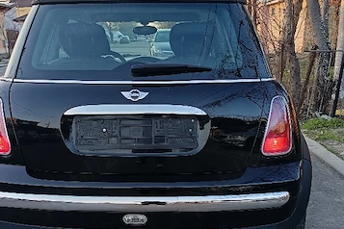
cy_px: 169
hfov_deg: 46.2
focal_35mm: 42
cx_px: 139
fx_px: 401
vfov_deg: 31.4
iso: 537
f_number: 1.75
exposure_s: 1/100
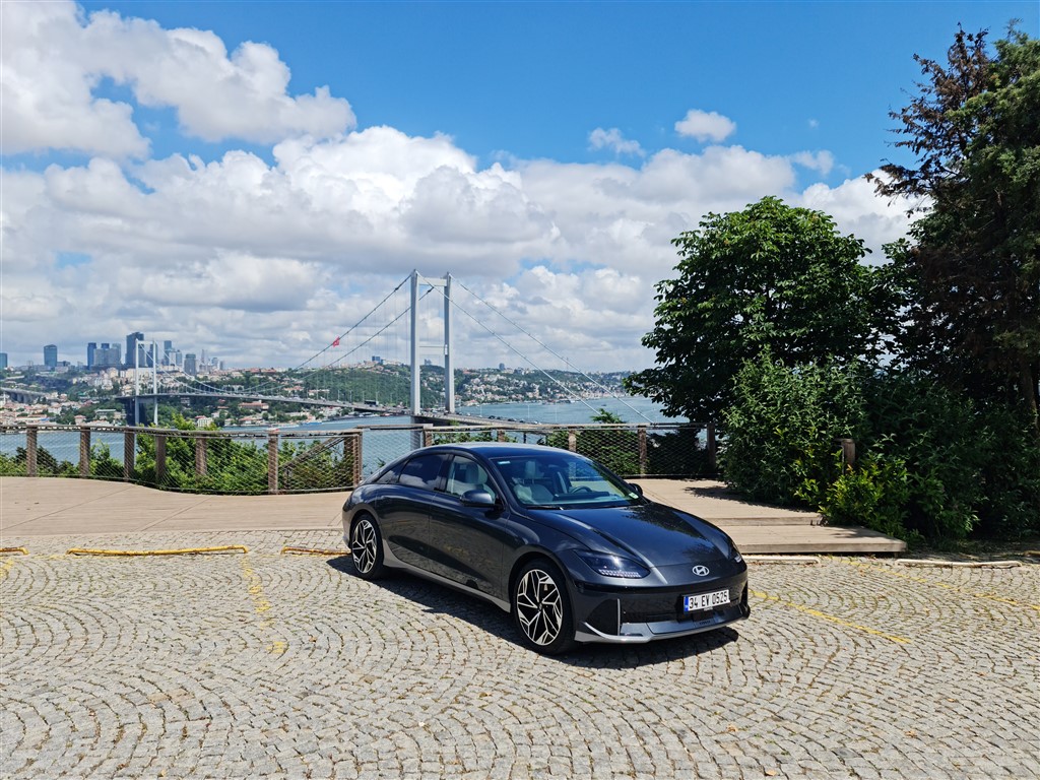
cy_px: 390
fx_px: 751
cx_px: 520
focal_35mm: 25
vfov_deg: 54.9
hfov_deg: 69.4
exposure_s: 1/1428
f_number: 1.8
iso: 50
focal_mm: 7
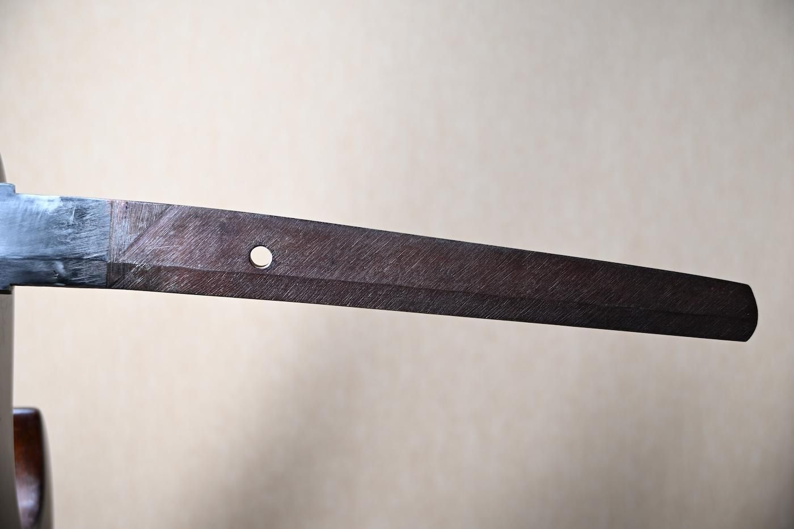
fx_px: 1290
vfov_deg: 23.2
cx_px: 397
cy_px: 264
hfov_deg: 34.2
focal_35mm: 58
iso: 100
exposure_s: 1
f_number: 4.5
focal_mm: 39
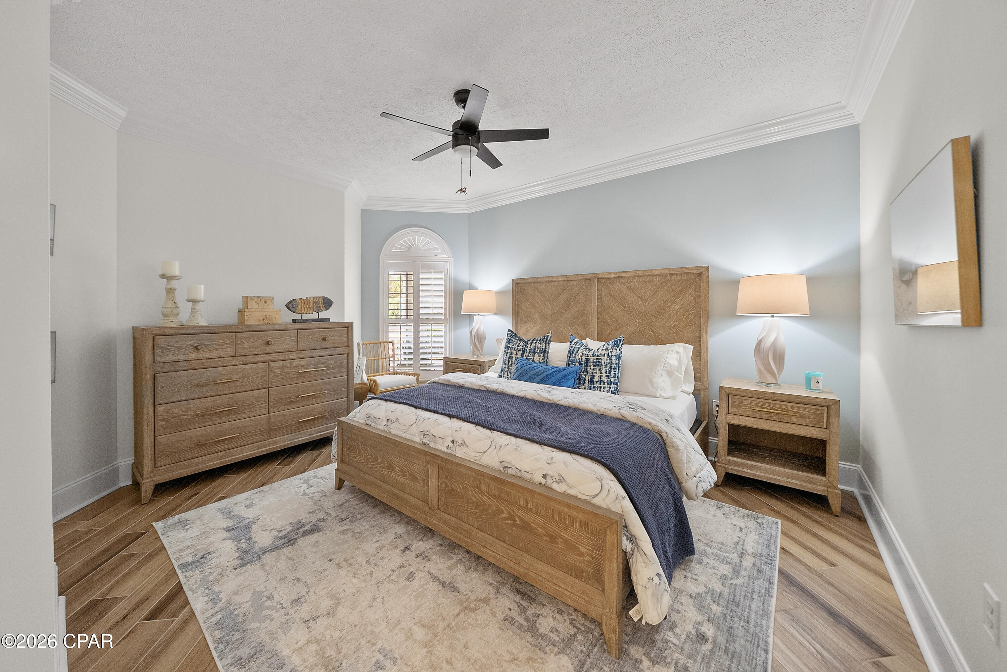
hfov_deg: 112.6
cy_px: 336
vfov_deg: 90.1
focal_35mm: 12
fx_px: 336
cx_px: 504
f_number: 7.1
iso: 640
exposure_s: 1/15
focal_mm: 12
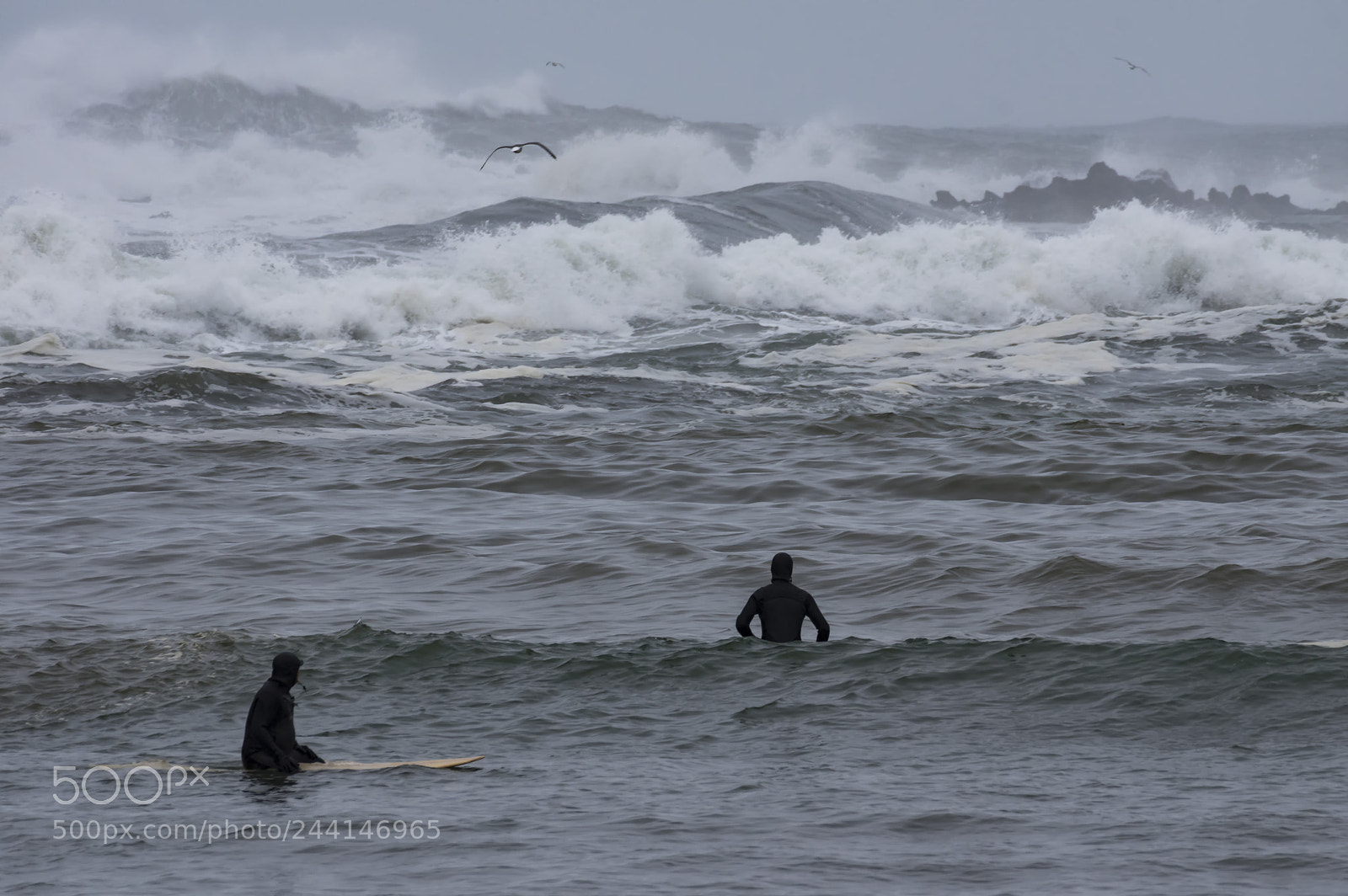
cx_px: 674
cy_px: 448
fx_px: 18519
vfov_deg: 2.8
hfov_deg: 4.2
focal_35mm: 495
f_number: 9
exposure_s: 1/250
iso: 400
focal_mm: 330
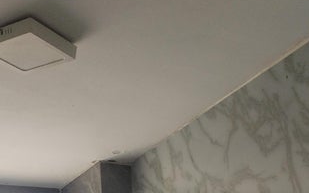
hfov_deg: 24.3
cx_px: 122
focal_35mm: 85
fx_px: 716
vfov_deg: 14.3
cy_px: 289
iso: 167
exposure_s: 1/120
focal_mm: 4.75
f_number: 1.8
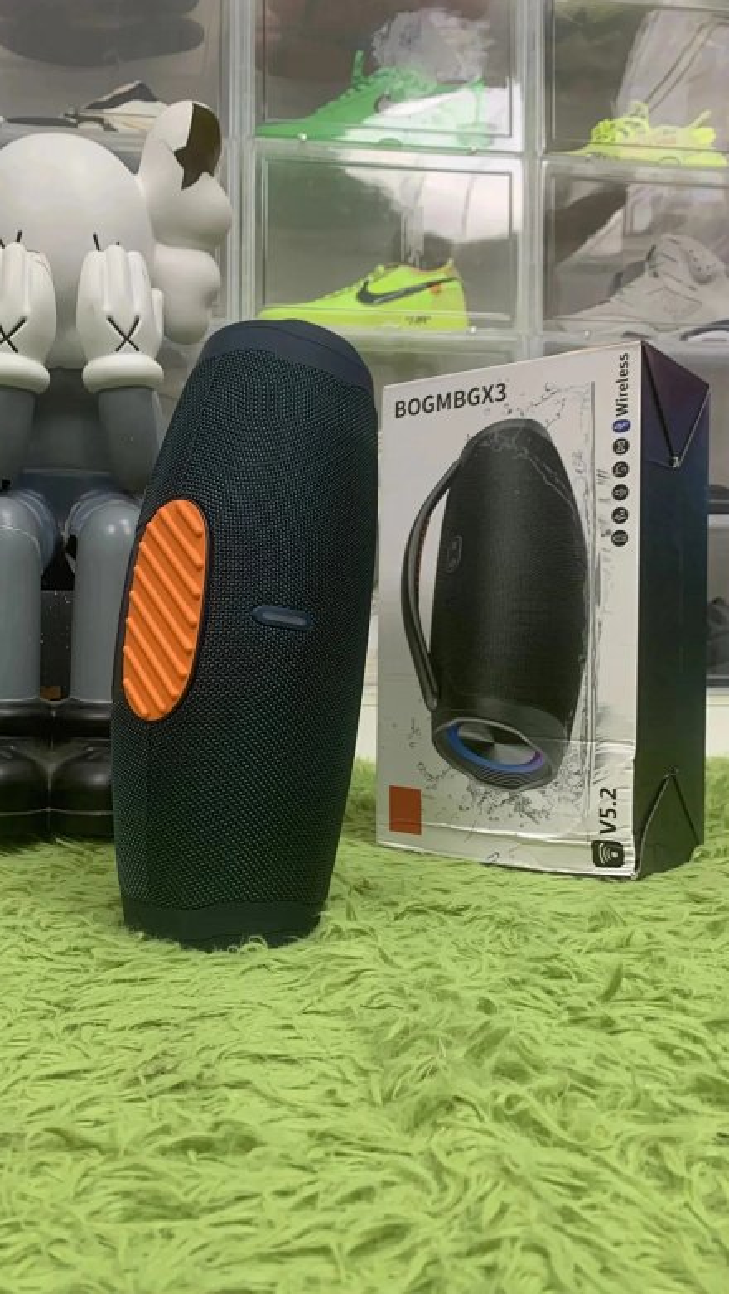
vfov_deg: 66.0
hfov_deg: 39.8
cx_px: 245
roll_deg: -0.2
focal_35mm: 29
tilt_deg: +1.0
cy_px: 659
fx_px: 995
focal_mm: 4.25
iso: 100
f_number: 1.8
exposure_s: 1/60
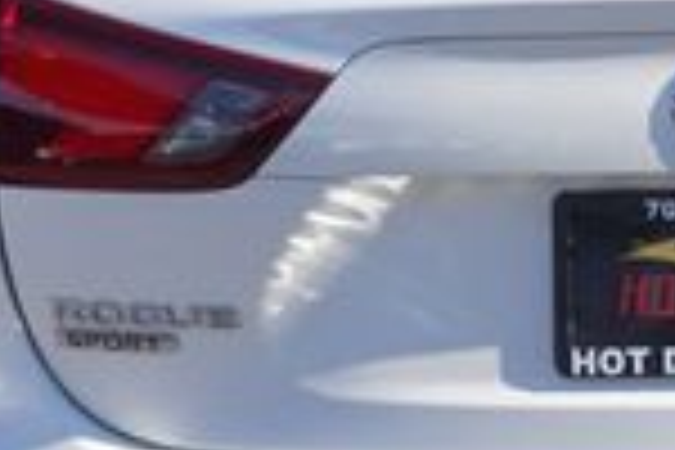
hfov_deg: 13.8
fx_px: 2759
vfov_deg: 9.3
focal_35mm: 147
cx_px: 639
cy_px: 189
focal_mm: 23
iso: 100
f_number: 10
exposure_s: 1/100
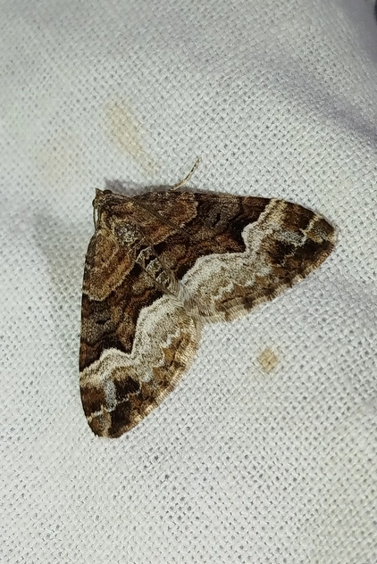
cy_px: 279
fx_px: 1255
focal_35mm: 80
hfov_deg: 17.1
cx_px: 193
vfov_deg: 25.4
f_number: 1.7
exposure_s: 1/100
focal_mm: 5.31
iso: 80
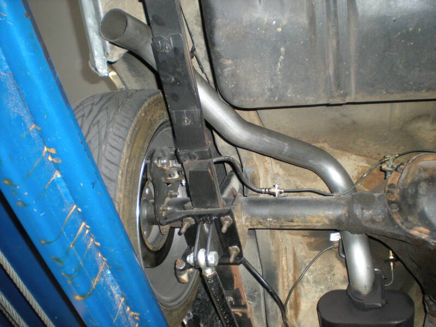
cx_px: 218
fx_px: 479
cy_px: 164
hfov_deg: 49.0
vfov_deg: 37.7
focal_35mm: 38
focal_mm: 6.3
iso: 190
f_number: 3.1
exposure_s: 1/60
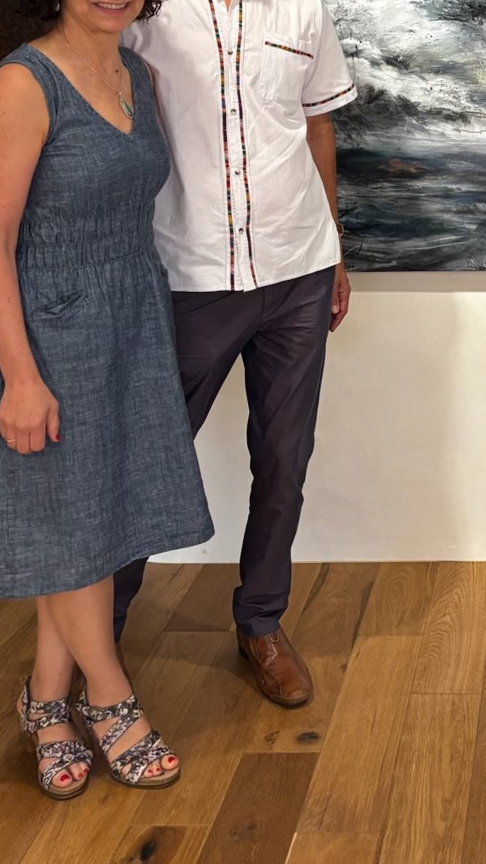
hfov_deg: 19.9
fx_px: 1307
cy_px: 116
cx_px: 564
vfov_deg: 34.9
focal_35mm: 57
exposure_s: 1/62
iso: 125
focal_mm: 5.96
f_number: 1.6
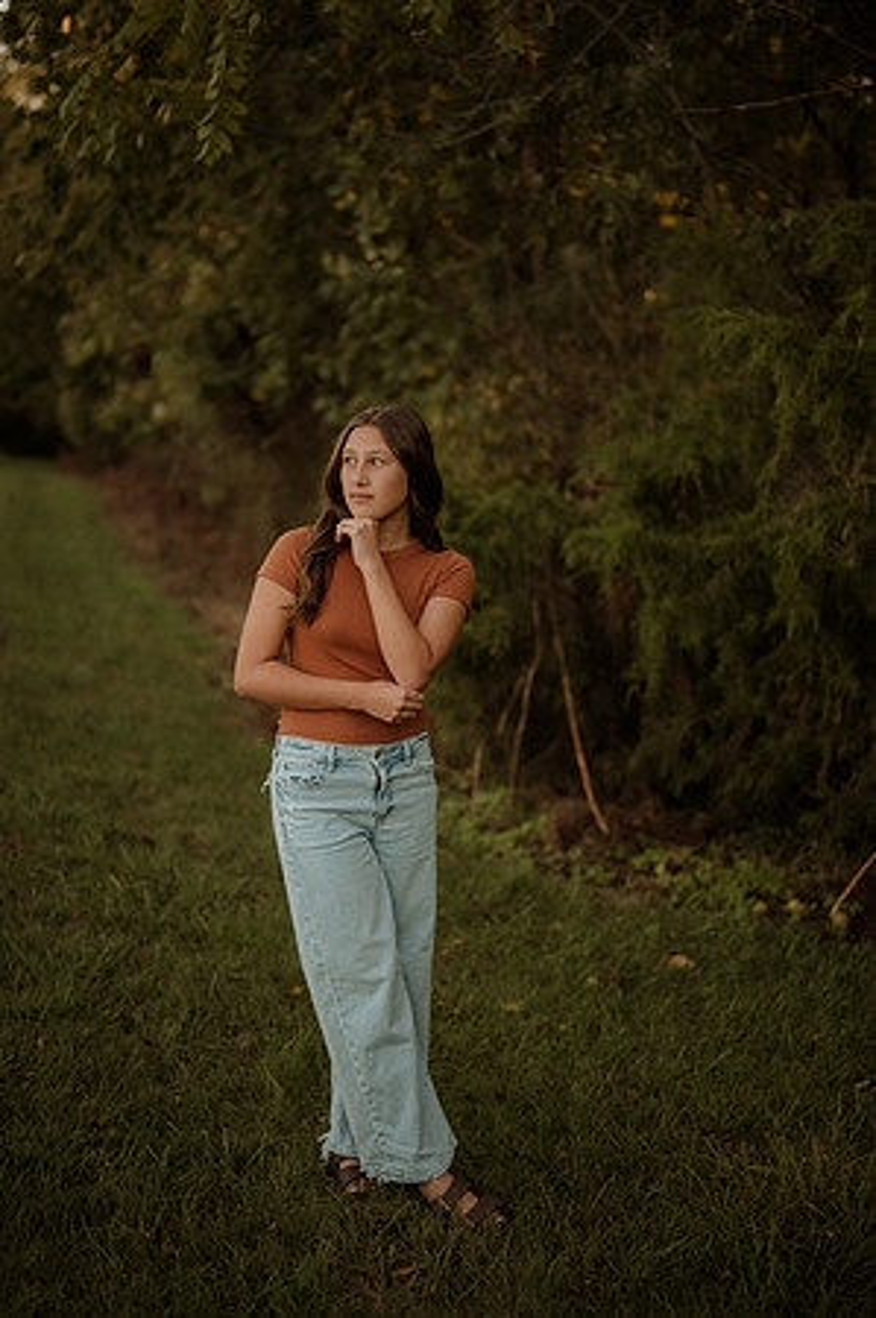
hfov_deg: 26.9
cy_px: 659
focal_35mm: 50
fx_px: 1829
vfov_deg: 39.6
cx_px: 438
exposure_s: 1/640
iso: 250
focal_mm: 50
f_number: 2
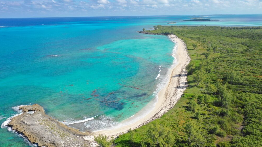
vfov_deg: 38.9
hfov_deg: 64.3
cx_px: 132
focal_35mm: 30
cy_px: 71
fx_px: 208
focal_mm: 10.26
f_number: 5.6
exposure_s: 1/400
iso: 100
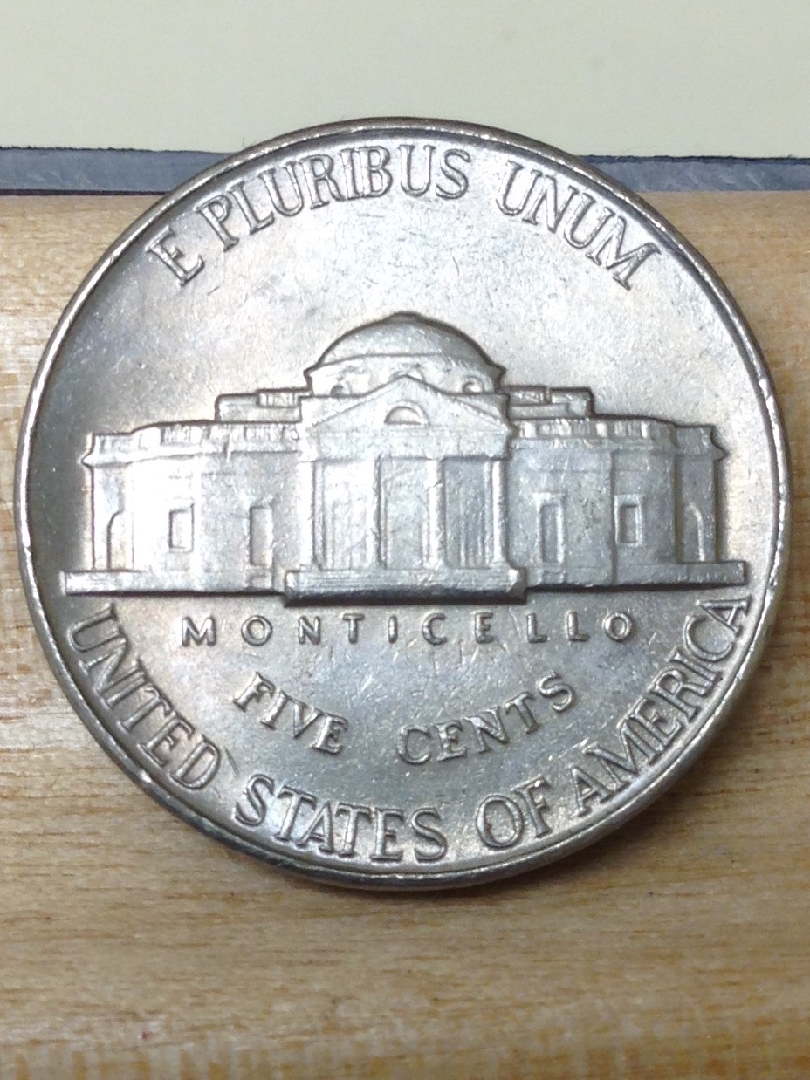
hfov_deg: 42.9
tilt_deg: -57.6
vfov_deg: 55.4
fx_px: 1030
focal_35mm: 33
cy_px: 540
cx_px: 405
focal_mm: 4.12
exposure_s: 1/30
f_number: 2.4
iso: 50
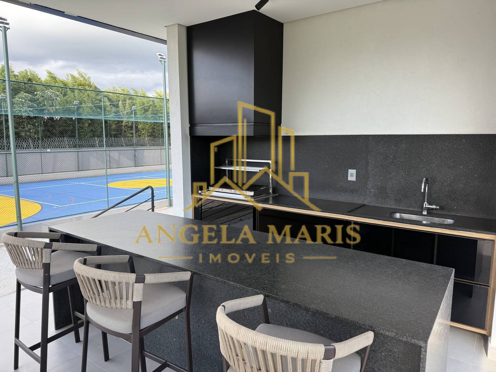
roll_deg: -0.2
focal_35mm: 24
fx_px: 344
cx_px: 248
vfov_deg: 56.8
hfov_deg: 71.6
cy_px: 186
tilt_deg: -9.7
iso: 100
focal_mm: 6.76
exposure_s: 1/805
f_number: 1.78
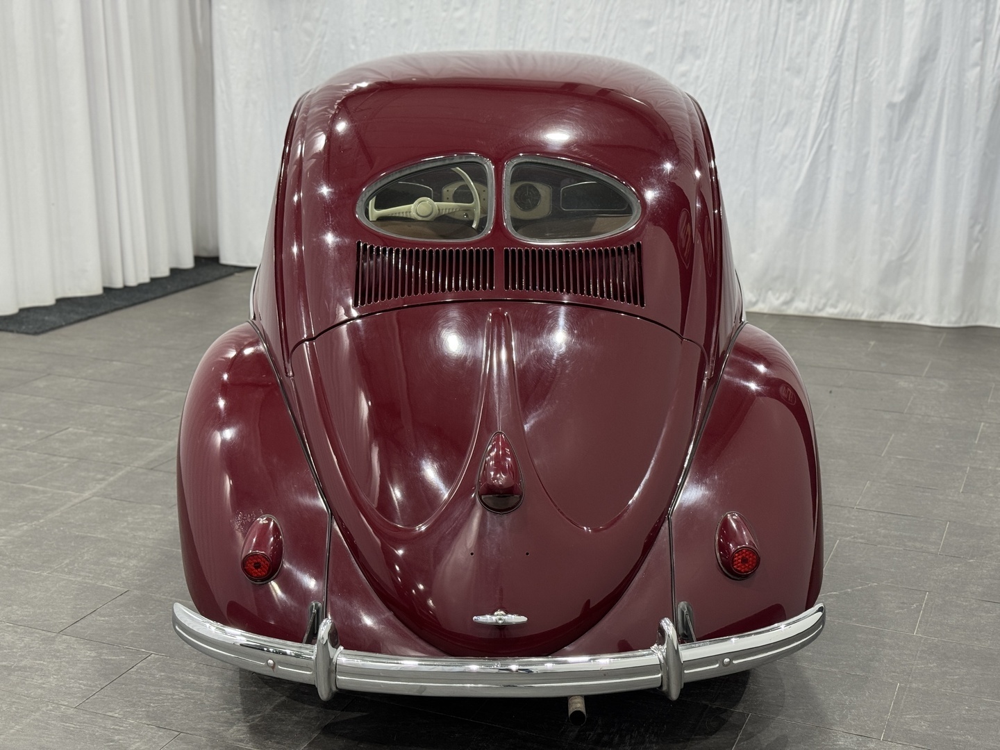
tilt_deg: -15.9
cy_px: 375
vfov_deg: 30.3
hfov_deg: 39.7
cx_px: 500
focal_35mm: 48
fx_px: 1387
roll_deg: +0.0
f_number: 1.78
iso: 160
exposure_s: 1/100
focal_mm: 6.76
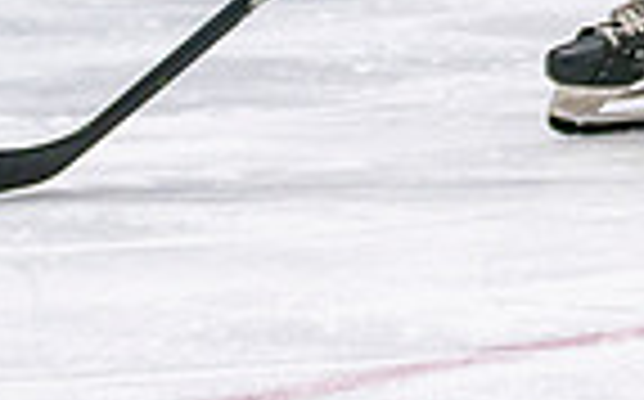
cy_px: -348
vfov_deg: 2.0
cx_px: 802
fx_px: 11360
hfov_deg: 3.2
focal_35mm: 648
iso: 640
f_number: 2.8
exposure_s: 1/640
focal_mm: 100
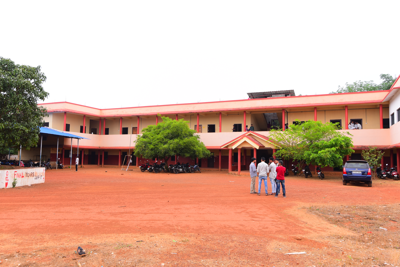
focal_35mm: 28
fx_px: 311
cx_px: 200
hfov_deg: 65.5
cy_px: 134
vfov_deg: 46.4
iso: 100
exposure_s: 1/100
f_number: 6.3
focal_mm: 28
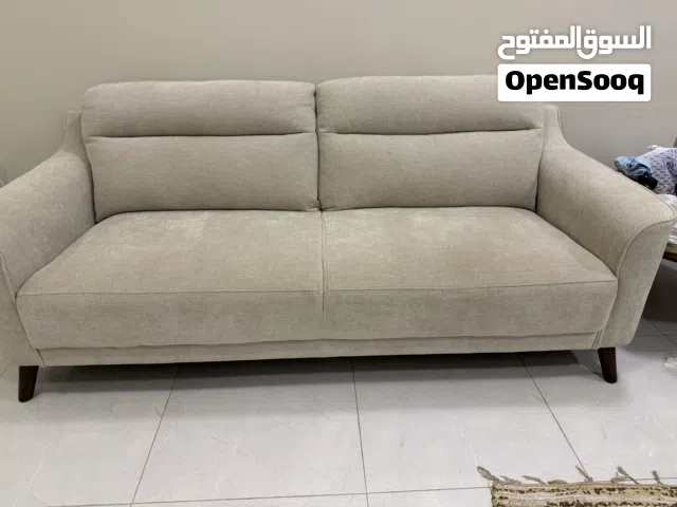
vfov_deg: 56.8
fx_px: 469
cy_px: 254
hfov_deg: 71.6
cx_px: 338
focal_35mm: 24
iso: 200
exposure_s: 1/70
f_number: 1.78
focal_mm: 6.76
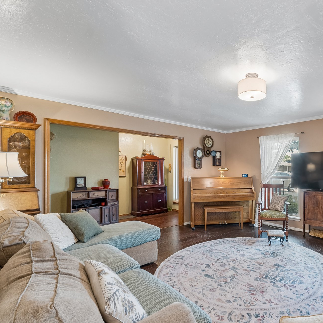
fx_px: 211
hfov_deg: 69.8
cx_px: 243
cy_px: 169
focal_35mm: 20
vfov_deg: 74.8
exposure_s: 1/5
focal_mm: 10
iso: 200
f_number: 10
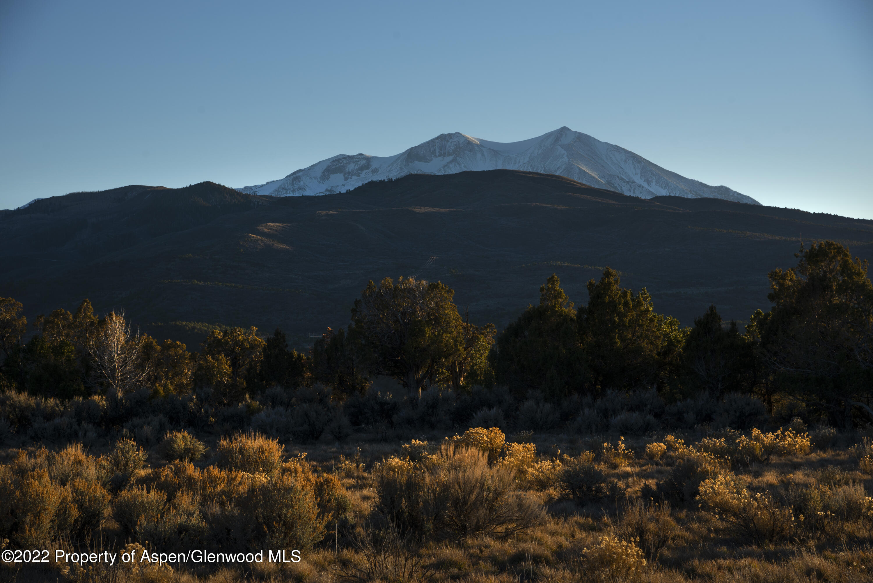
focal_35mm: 75
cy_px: 292
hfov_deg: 27.0
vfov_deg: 18.2
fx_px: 1819
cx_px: 436
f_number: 8
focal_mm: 75
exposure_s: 1/250
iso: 100
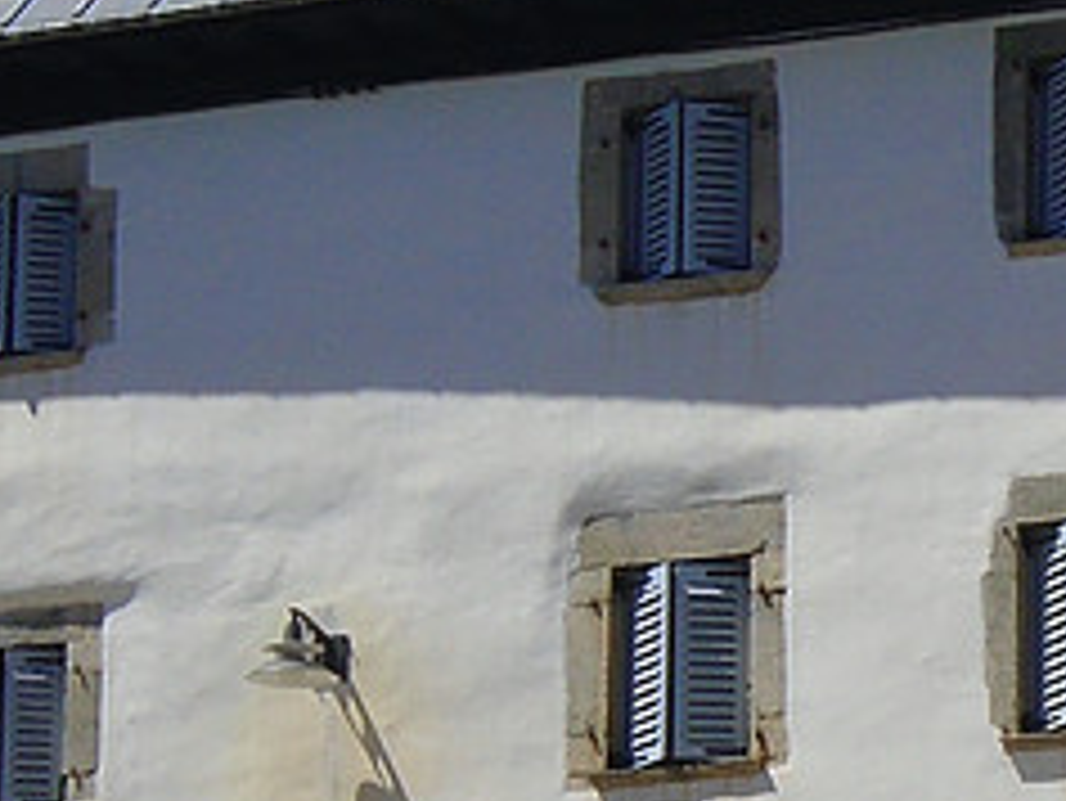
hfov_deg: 9.9
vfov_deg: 7.6
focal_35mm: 195
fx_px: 6008
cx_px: 1392
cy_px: 484
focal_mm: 8.7
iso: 100
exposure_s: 1/200
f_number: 11.3
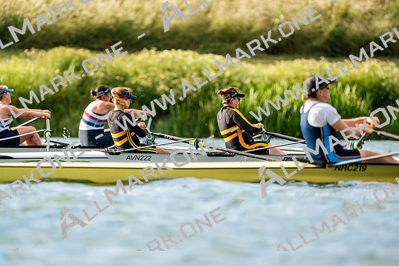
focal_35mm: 600
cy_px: 133
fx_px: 6651
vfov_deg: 2.3
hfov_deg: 3.4
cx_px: 200
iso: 400
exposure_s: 1/2000
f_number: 6.3
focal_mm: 600
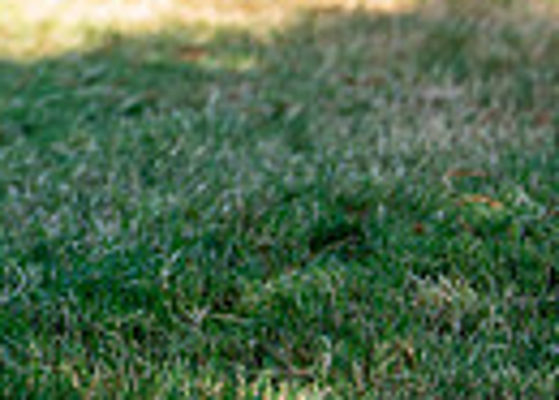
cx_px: -285
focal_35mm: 258
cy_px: -390
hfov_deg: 7.7
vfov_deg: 5.5
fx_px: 4098
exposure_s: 1/1250
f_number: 1.2
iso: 100
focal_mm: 50
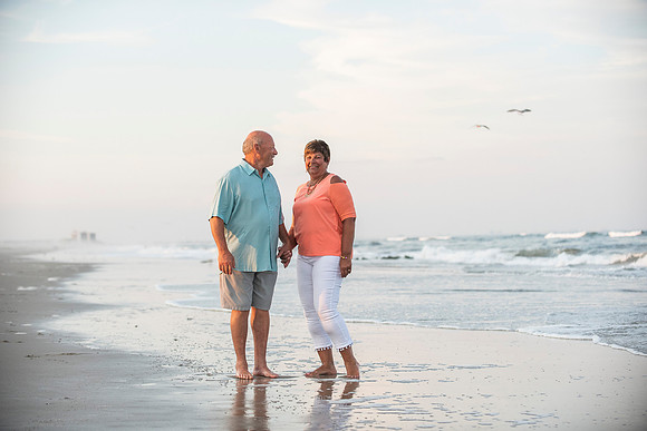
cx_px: 324
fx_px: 1546
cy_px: 216
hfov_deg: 23.6
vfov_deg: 15.9
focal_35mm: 86
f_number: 3.5
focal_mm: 86
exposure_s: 1/2000
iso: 800
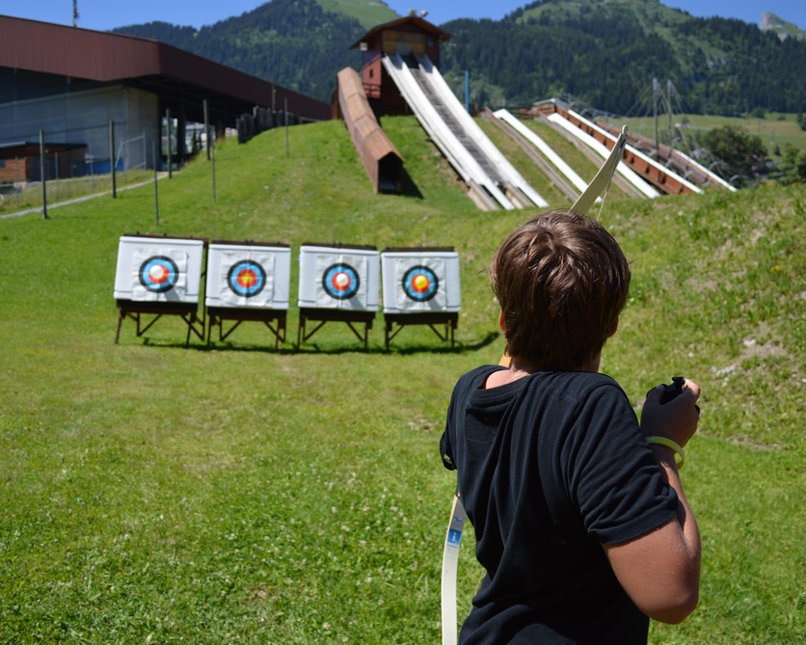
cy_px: 321
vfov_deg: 47.1
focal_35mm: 31
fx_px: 740
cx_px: 378
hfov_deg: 57.1
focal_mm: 18
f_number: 3.5
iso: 110
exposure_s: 1/1000
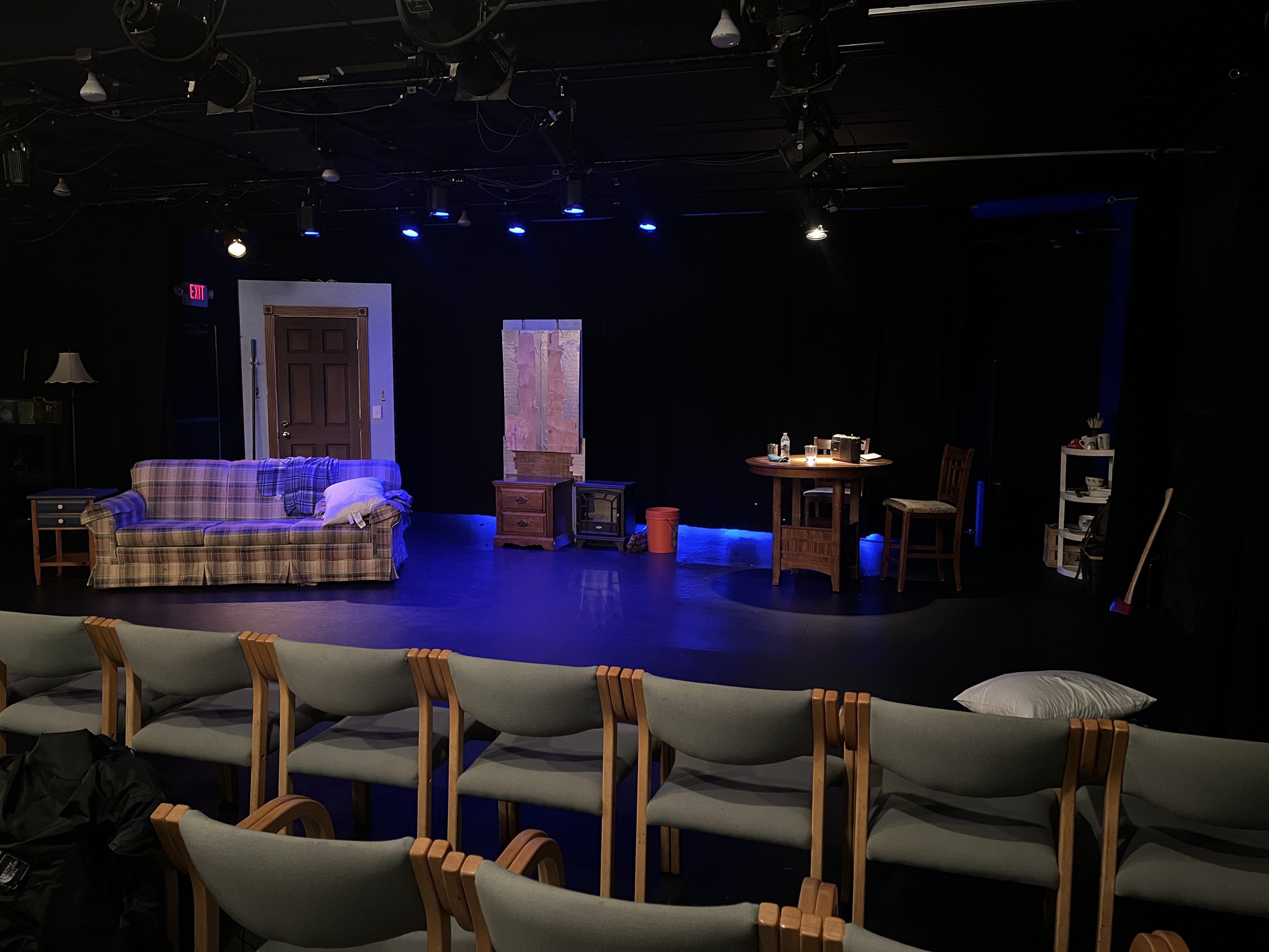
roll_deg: +0.2
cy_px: 476
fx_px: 953
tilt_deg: -5.9
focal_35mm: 26
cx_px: 634
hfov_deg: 67.3
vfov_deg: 53.1
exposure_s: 1/17
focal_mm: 5.1
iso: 1000
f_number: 1.6
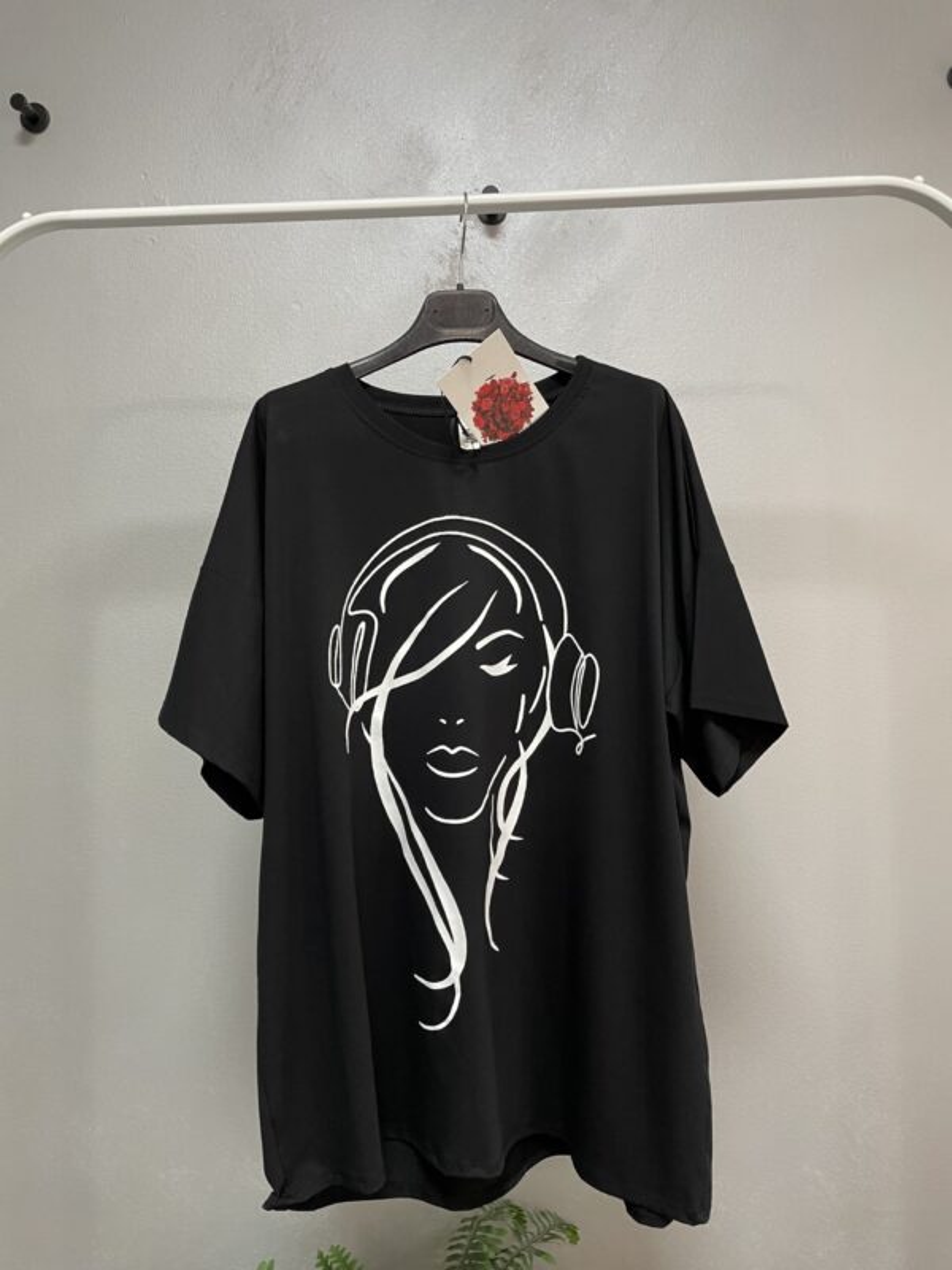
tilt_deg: -0.6
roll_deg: +1.3
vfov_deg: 67.3
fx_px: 953
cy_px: 635
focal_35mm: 26
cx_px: 476
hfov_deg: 53.1
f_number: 1.6
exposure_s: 1/50
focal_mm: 4.2
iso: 125
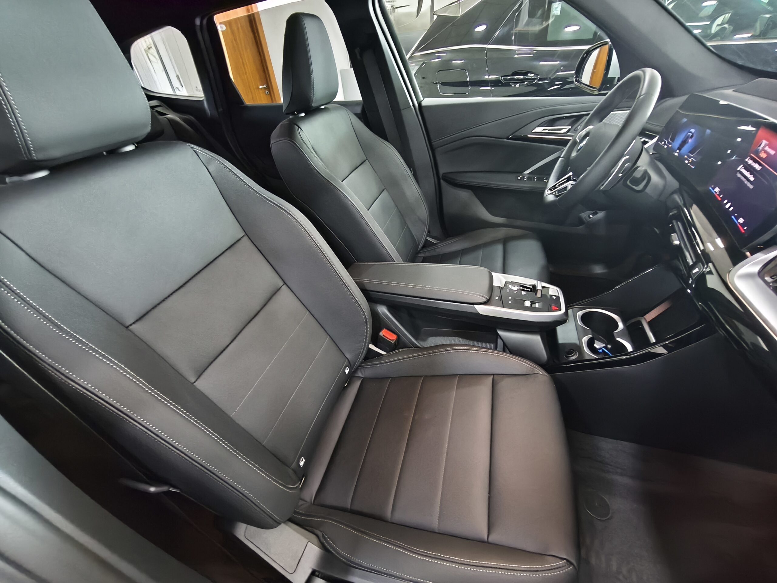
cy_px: 292
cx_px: 388
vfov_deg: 81.7
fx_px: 337
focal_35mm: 15
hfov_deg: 98.2
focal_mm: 1.91
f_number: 2.2
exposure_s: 1/11.1
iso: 2500
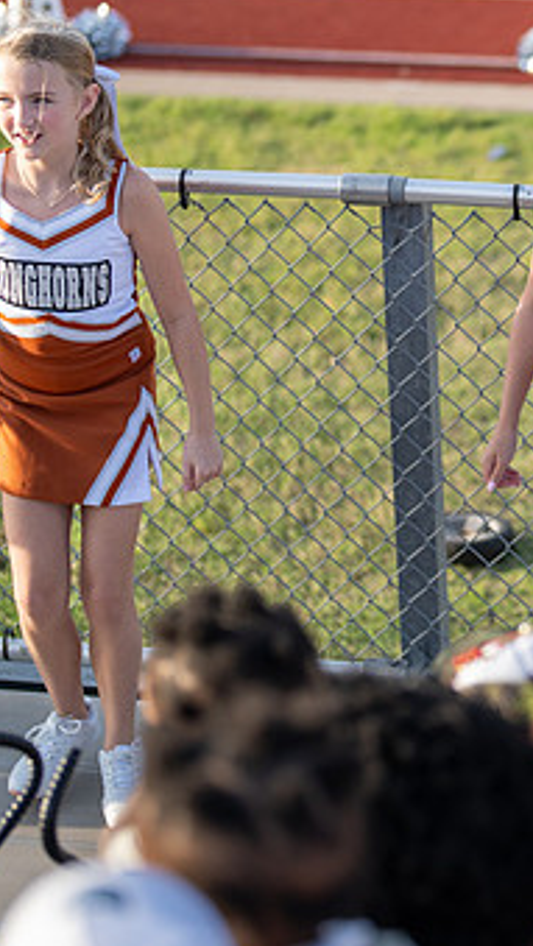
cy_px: 312
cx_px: 628
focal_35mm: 120
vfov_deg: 17.8
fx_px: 3011
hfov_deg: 10.0
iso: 100
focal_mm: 50
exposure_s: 1/3200
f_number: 1.2
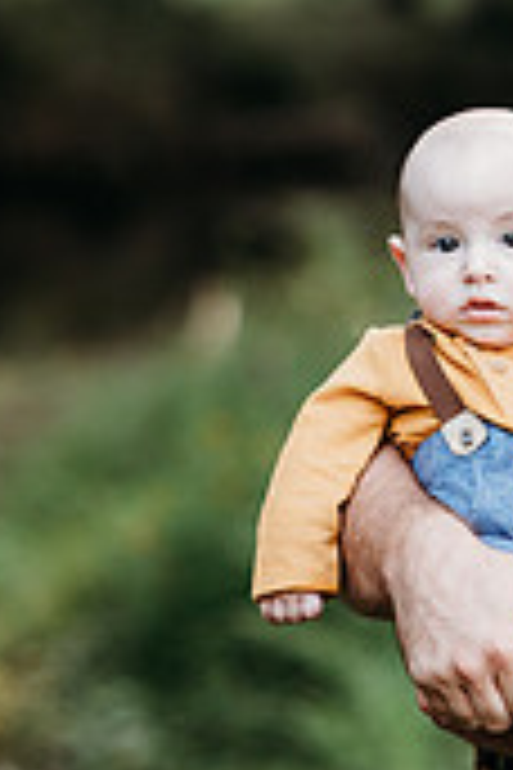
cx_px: 644
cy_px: 356
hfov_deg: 6.1
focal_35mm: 224
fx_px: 4788
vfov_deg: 9.2
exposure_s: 1/200
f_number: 2.2
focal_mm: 85
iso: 200
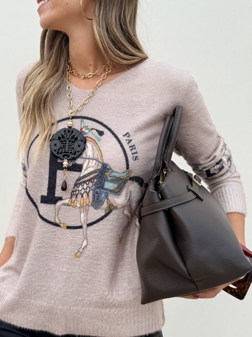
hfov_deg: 30.3
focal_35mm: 48
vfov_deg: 39.7
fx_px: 466
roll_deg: -6.0
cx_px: 126
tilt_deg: -4.4
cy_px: 168
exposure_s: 1/794
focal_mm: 6.76
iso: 80
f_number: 1.78
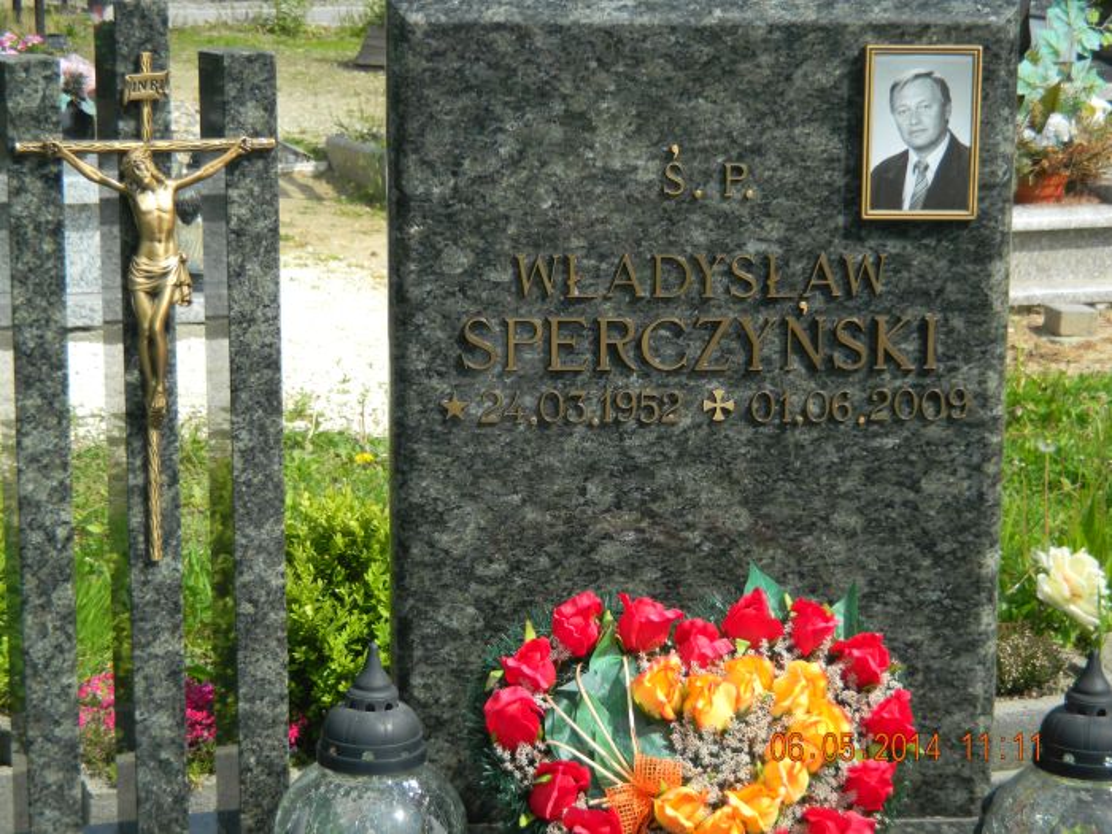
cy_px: 417
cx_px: 556
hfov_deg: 23.6
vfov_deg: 17.8
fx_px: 2666
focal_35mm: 83
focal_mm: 14.9
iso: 80
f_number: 4.8
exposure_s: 1/342
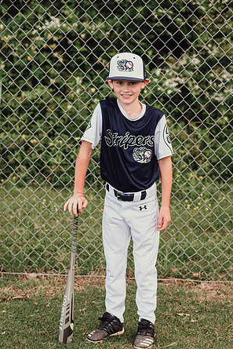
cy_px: 174
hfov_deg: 15.9
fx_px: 834
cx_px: 117
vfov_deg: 23.6
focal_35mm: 86
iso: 250
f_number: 4
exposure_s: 1/250
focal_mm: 85
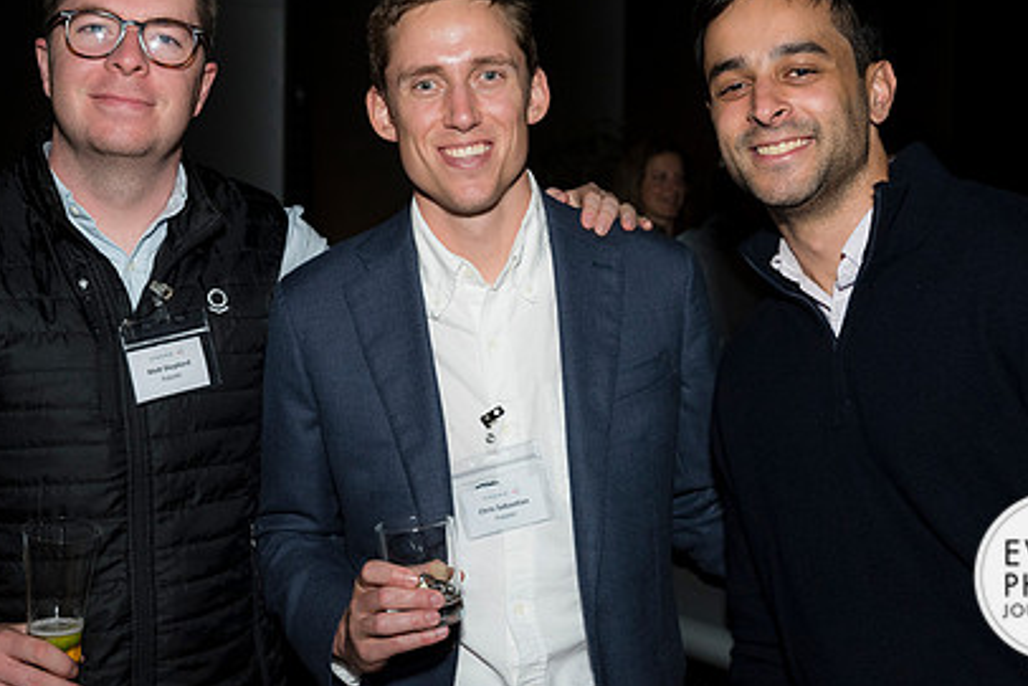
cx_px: 496
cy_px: 254
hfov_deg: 33.4
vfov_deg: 22.6
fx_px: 1714
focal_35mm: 60
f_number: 5.6
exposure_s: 1/125
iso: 1250
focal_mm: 42
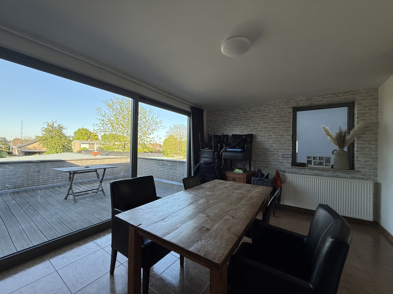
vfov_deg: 85.7
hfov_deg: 102.1
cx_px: 196
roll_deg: -1.6
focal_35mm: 14
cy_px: 147
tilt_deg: +0.4
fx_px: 159
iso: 64
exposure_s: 1/176
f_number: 2.2
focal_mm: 2.22
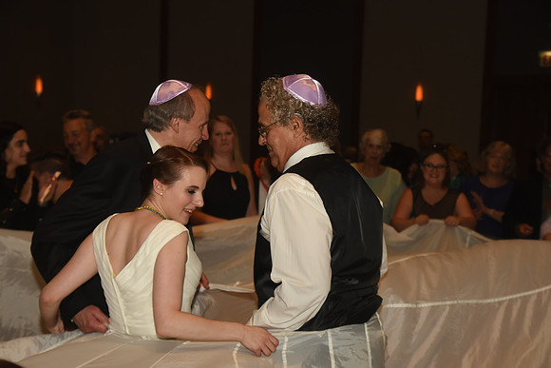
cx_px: 276
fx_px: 1041
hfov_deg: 29.6
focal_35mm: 68
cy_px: 184
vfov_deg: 20.0
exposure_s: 1/160
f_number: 5.6
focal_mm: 68
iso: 1600
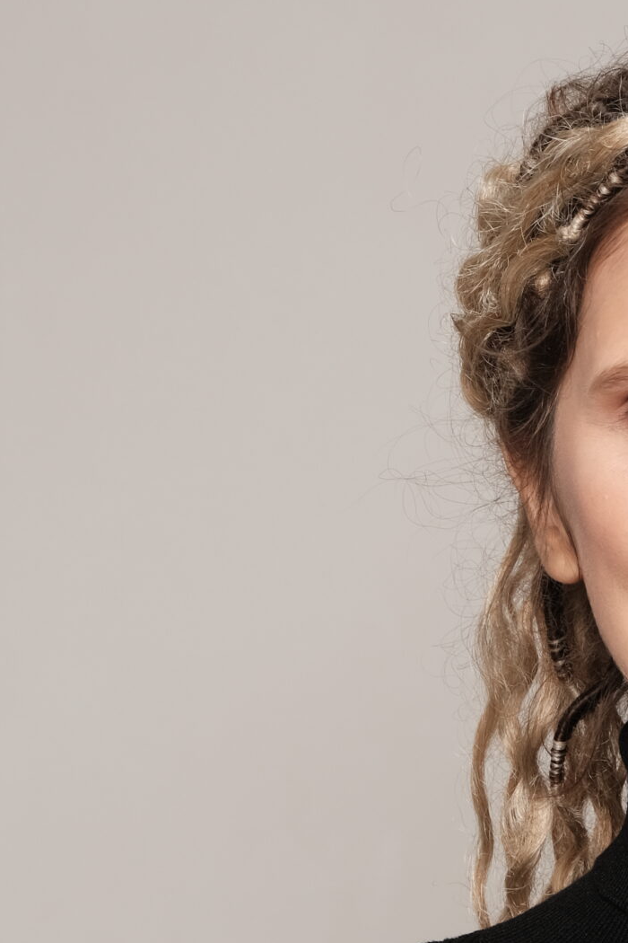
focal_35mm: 200
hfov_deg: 6.8
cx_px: 750
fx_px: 5233
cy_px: 1024
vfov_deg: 10.2
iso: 320
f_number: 7.1
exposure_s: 1/125
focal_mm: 54.5
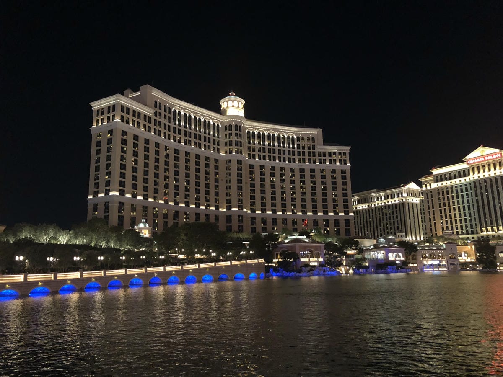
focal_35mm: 28
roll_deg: +1.3
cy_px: 188
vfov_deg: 49.7
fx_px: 407
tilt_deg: +10.8
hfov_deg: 63.4
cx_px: 252
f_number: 1.8
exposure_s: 1/4
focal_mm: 3.99
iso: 125
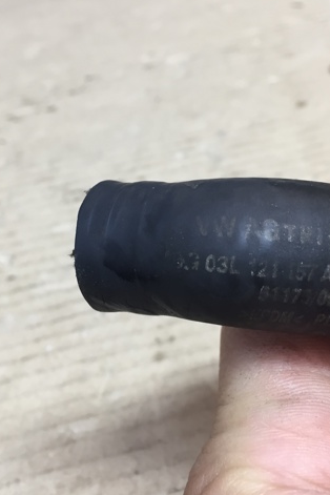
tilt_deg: -42.5
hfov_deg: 32.6
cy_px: 245
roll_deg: +8.8
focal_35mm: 41
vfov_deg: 47.4
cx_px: 161
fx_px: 564
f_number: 2.2
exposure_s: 1/33
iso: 80
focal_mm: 4.15
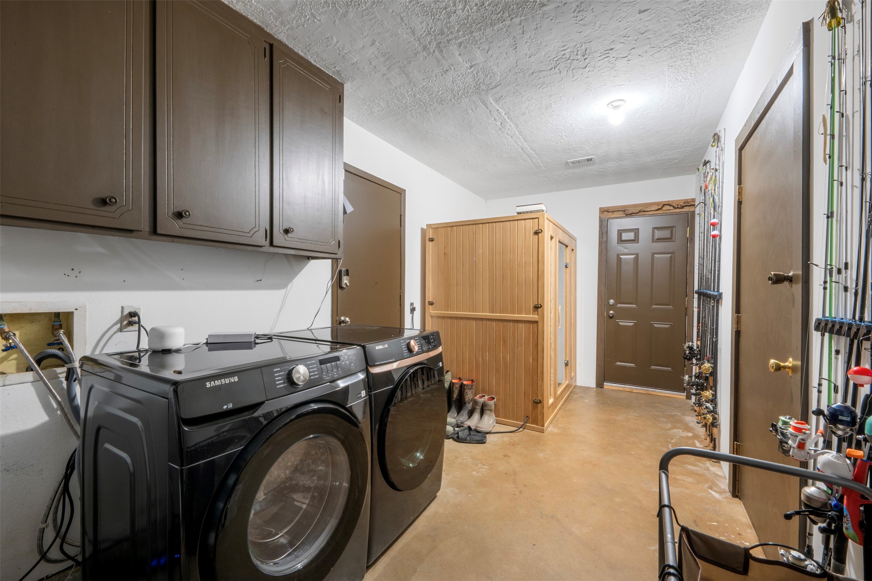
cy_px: 290
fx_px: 339
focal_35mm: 14
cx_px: 436
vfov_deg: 81.2
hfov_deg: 104.3
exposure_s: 30
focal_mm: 14
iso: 250
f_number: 9
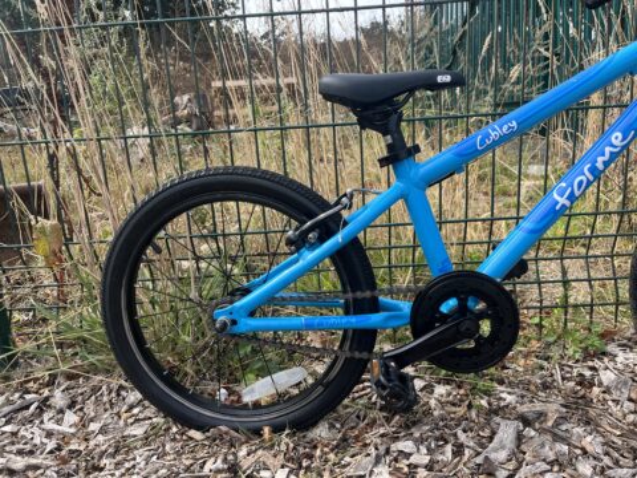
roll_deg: +3.7
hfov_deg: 67.3
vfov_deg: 53.1
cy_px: 239
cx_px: 318
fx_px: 478
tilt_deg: -13.4
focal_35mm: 26
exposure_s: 1/858
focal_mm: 5.1
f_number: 1.6
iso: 50
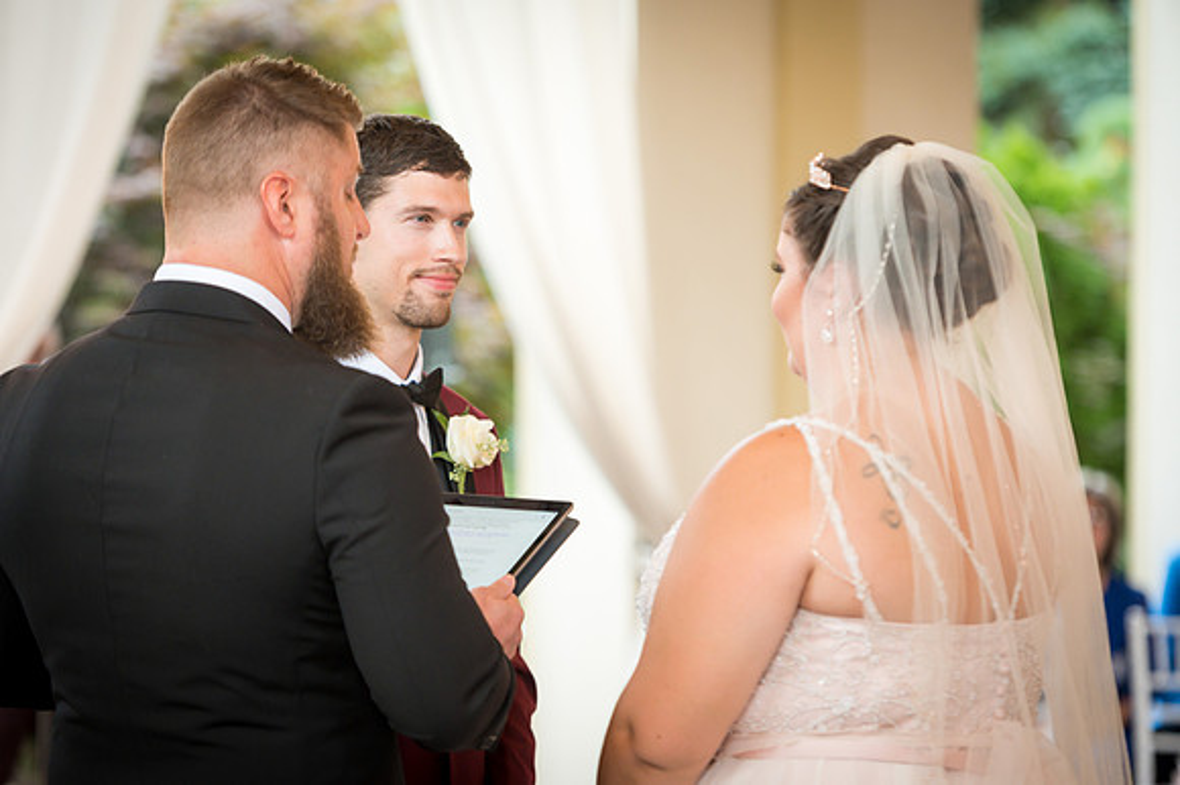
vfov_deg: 10.5
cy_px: 392
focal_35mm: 130
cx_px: 590
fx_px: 4259
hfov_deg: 15.8
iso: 1100
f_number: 2.8
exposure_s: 1/90
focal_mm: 130
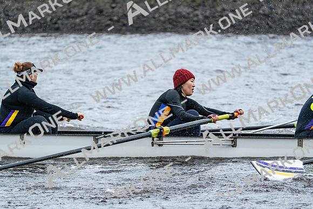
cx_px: 156
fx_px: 1739
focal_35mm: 200
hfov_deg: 10.3
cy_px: 104
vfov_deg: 6.9
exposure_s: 1/1600
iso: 4000
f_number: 5.6
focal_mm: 200
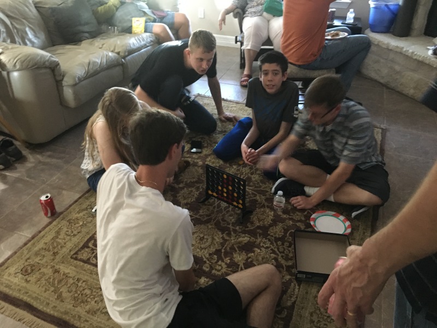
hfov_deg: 61.7
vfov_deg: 48.2
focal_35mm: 29
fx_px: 366
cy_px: 164
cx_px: 218
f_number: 2.2
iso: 400
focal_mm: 4.15
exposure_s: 1/15
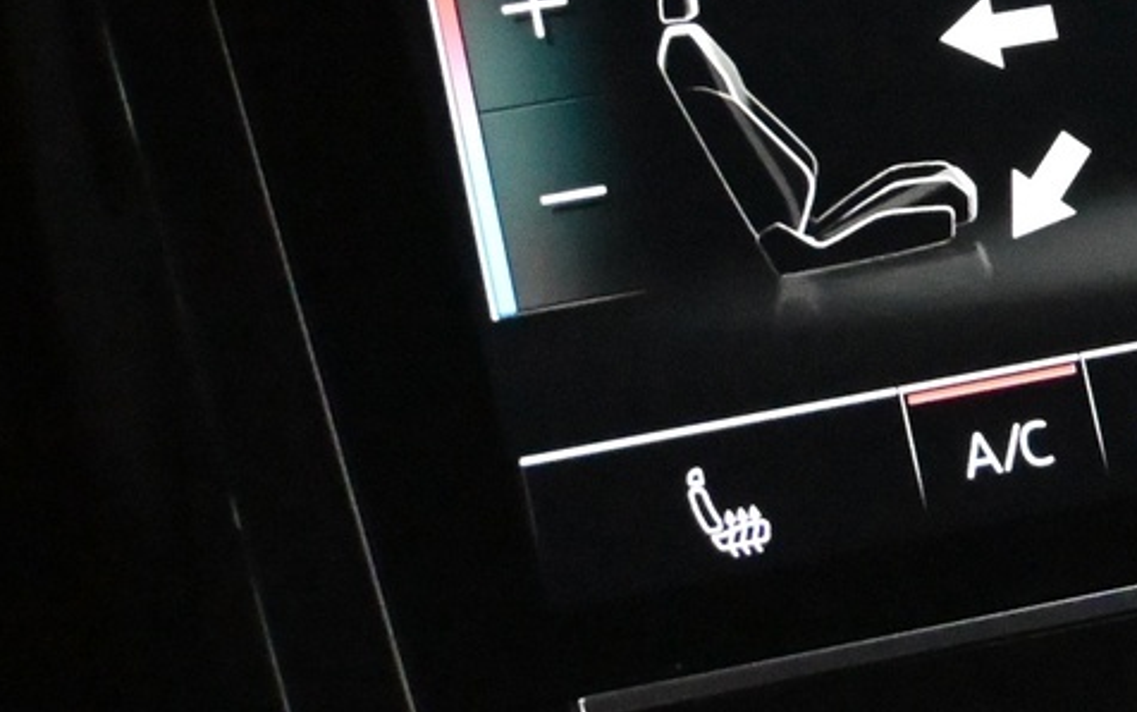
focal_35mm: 151
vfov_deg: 8.7
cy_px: 17
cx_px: 1190
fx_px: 4673
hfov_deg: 13.6
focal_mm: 29
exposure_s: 1/60
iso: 12800
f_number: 4.8
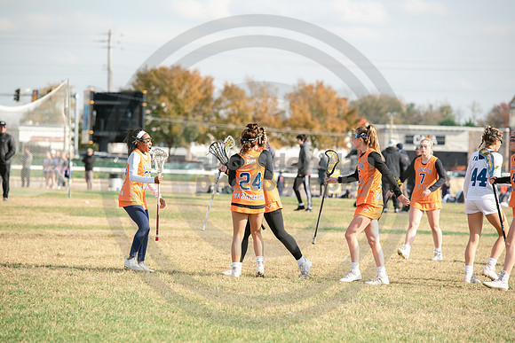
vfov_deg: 6.9
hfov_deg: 10.3
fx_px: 2862
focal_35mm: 200
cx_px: 258
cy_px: 172
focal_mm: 200
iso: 250
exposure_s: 1/1250
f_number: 4.5
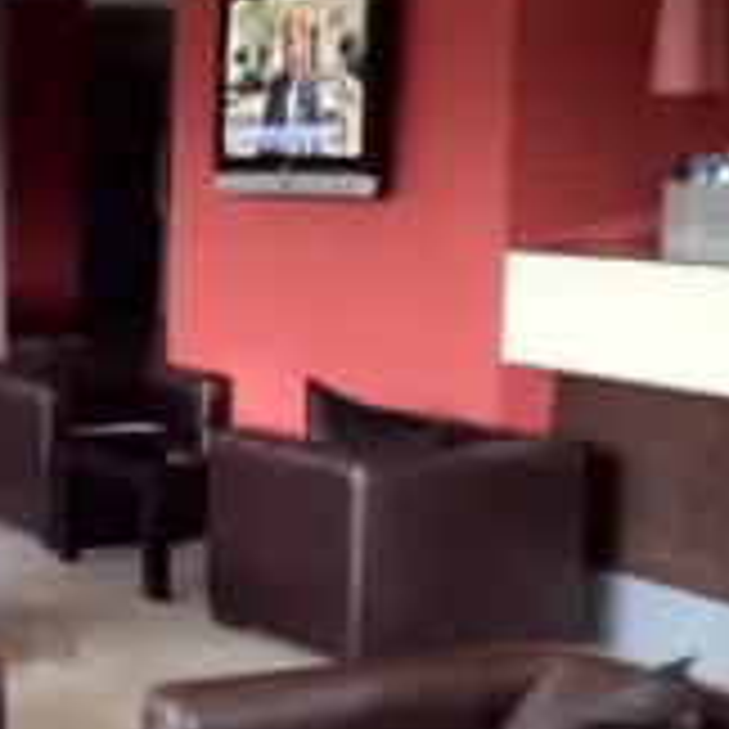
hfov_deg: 16.3
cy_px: 526
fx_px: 2430
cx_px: -158
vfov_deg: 17.0
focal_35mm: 102
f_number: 2.4
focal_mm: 4.28
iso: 100
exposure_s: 1/20
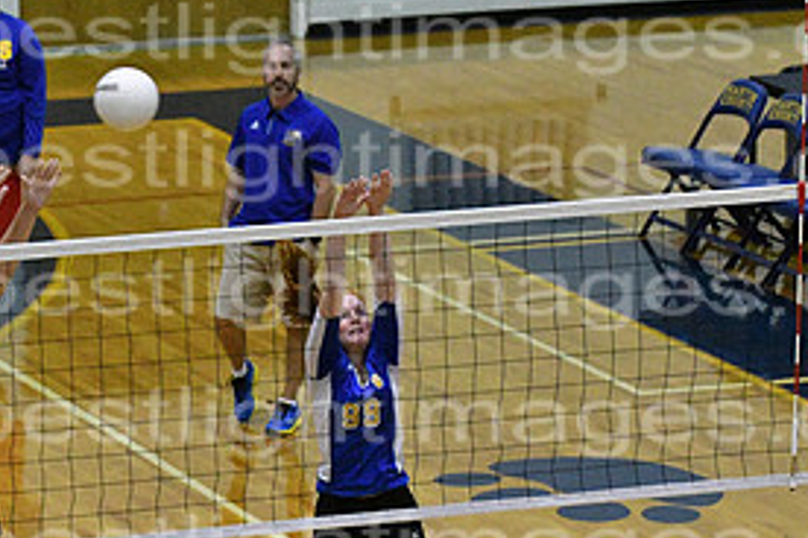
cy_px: 358
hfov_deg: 4.7
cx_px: 348
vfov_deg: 3.1
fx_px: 9897
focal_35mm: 441
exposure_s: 1/640
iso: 8000
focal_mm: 140
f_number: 4
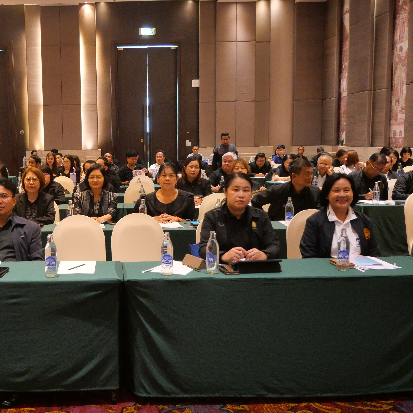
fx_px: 540
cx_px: 106
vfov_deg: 41.9
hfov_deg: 40.7
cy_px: 206
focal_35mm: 40
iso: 3200
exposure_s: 1/100
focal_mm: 15
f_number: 3.7
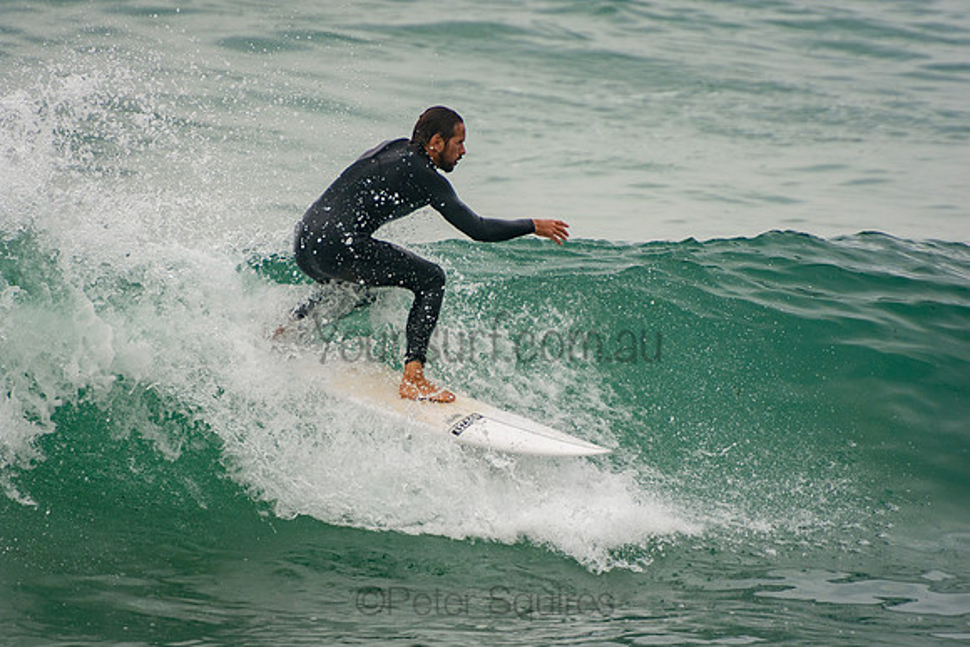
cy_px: 324
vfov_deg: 2.3
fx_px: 16170
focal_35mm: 600
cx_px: 485
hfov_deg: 3.4
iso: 250
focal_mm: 400
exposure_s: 1/1250
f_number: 5.6
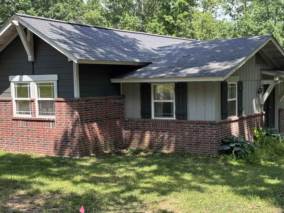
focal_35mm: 56
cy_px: 117
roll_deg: +1.5
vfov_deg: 26.1
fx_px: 459
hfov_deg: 34.3
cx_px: 137
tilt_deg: -5.1
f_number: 1.78
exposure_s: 1/774
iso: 64
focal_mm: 6.76
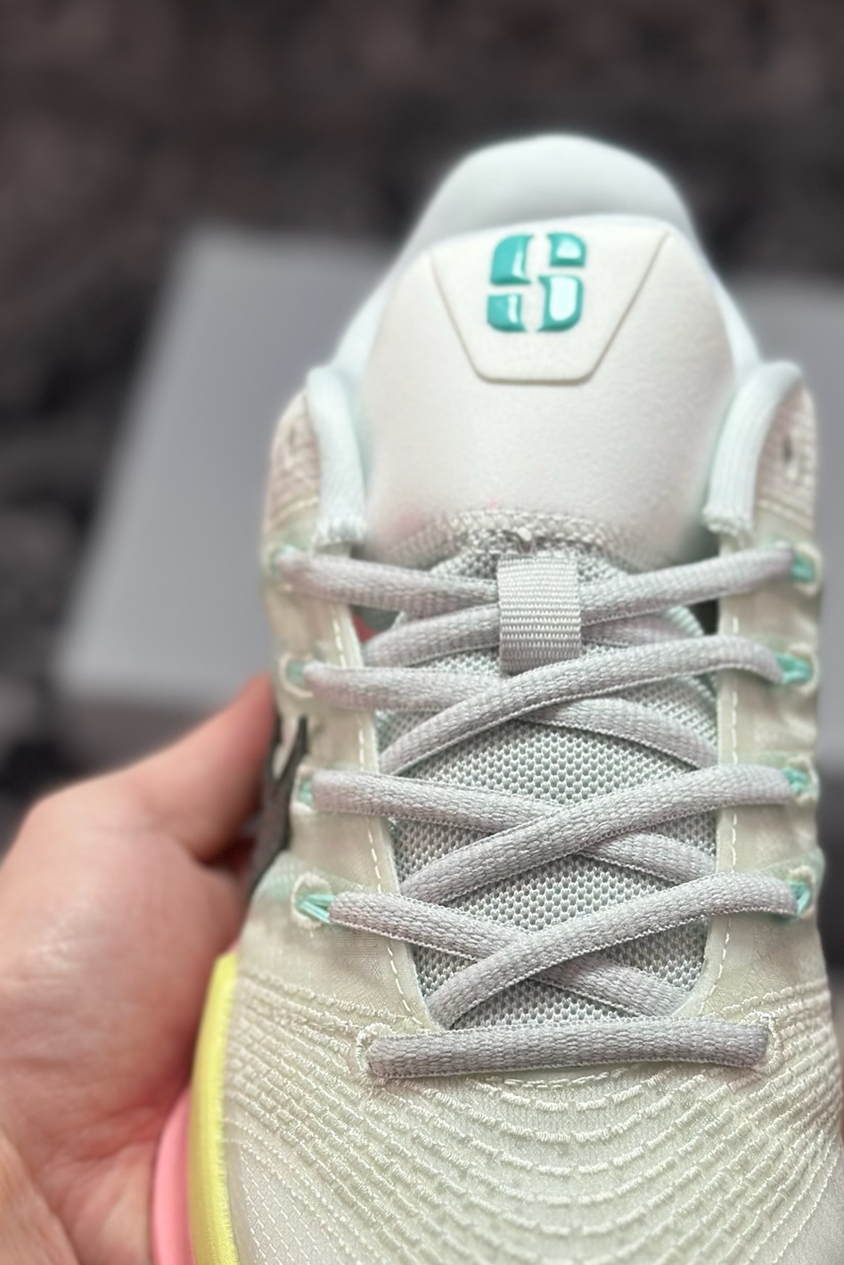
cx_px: 546
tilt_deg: -56.0
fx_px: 2531
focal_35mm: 72
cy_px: 891
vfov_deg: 27.8
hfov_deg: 18.9
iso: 80
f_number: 1.78
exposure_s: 1/1815
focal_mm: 6.86
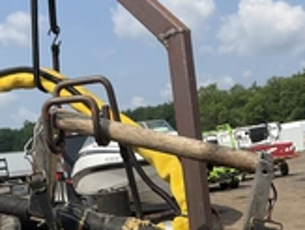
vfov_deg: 20.1
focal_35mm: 71
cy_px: 239
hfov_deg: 27.3
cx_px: 153
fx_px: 627
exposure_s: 1/1490
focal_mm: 3
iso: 25
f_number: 1.8
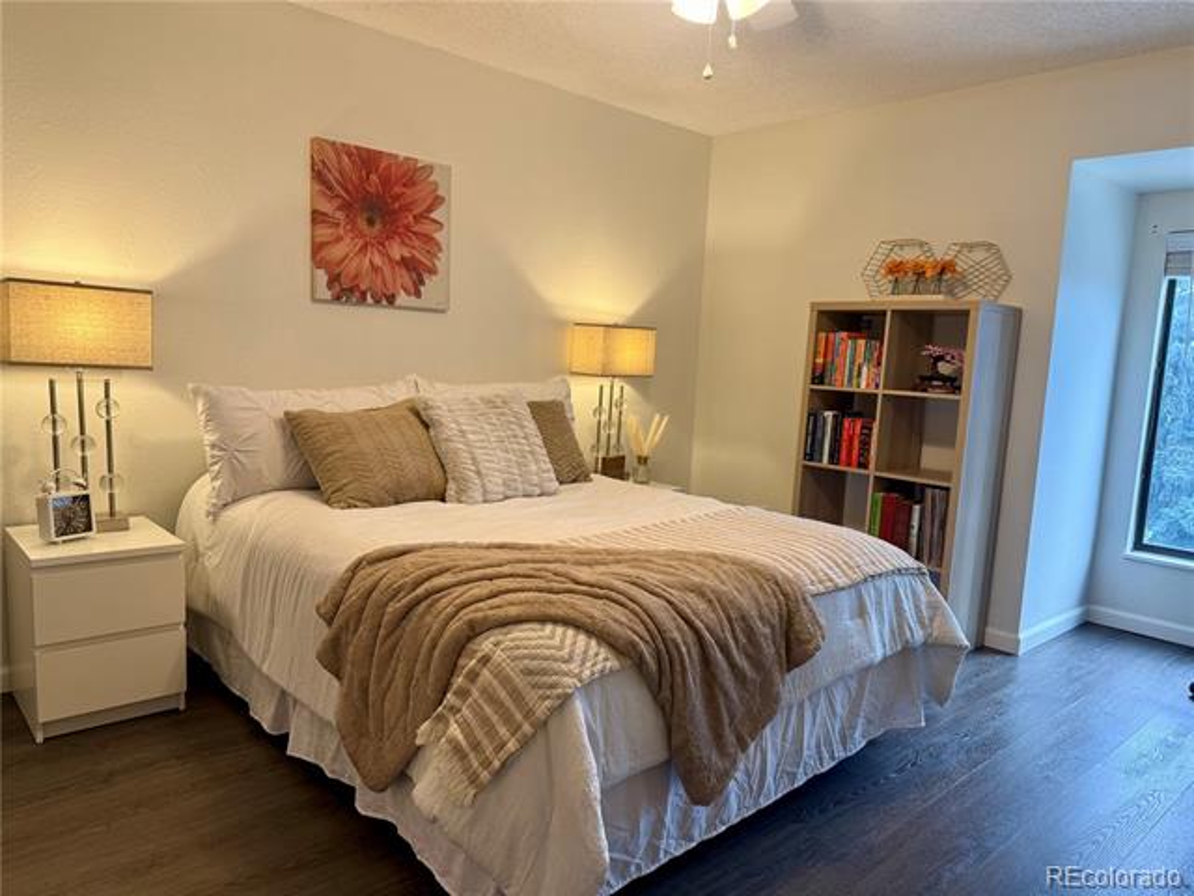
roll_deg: -2.5
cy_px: 448
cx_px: 597
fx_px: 828
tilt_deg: -6.8
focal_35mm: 24
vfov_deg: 56.8
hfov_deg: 71.6
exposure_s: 1/60
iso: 125
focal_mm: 6.76
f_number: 1.78
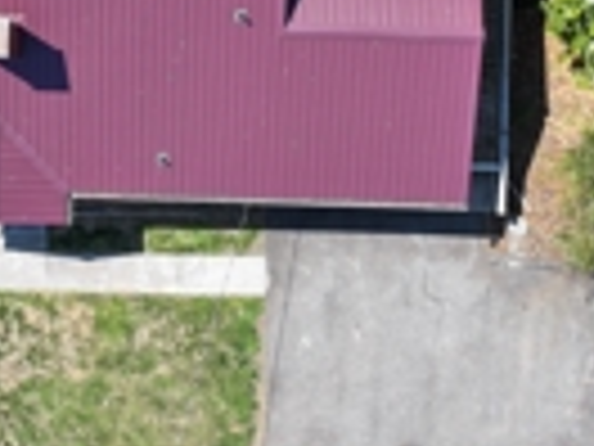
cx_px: 220
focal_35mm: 73
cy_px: 99
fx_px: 1253
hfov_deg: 26.6
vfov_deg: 20.0
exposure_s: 1/1000
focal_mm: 12.29
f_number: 2.8
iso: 100
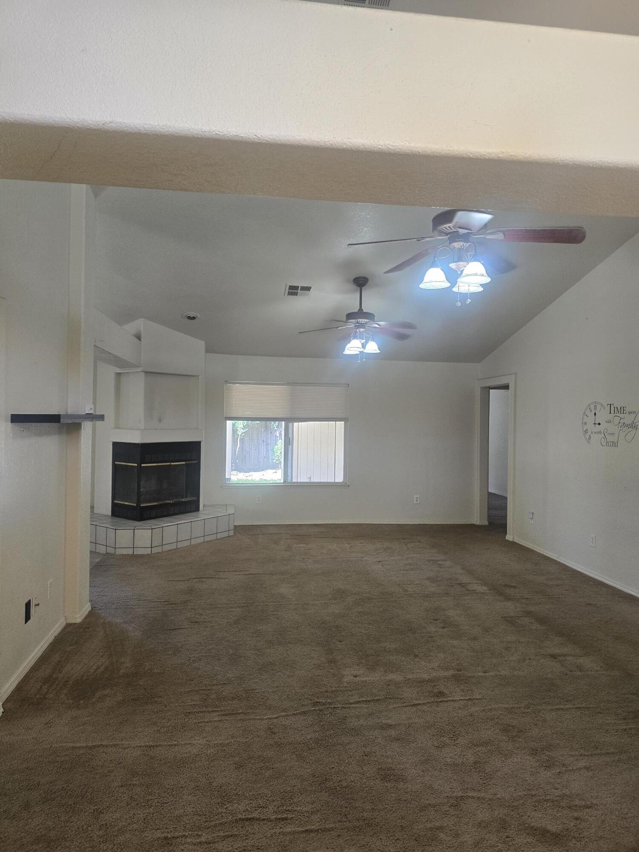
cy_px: 426
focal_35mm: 23
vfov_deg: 73.9
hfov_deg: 58.9
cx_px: 320
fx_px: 566
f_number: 1.7
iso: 200
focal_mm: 6.3
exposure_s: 1/120
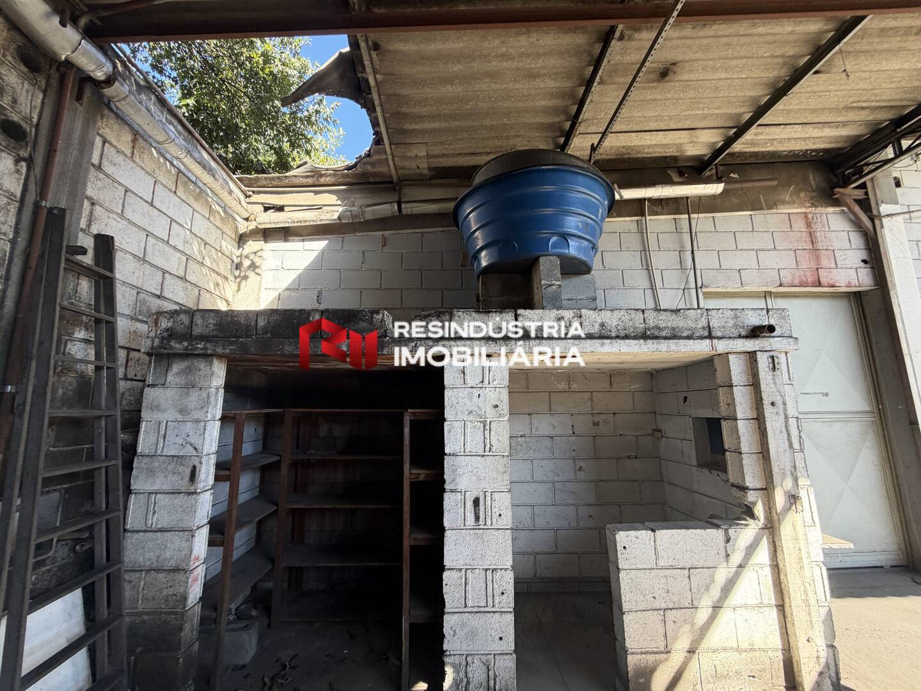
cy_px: 346
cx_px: 460
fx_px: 372
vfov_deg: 85.7
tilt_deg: +9.8
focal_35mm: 14
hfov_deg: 102.1
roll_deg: -0.7
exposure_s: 1/121
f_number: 2.2
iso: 100
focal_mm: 2.22
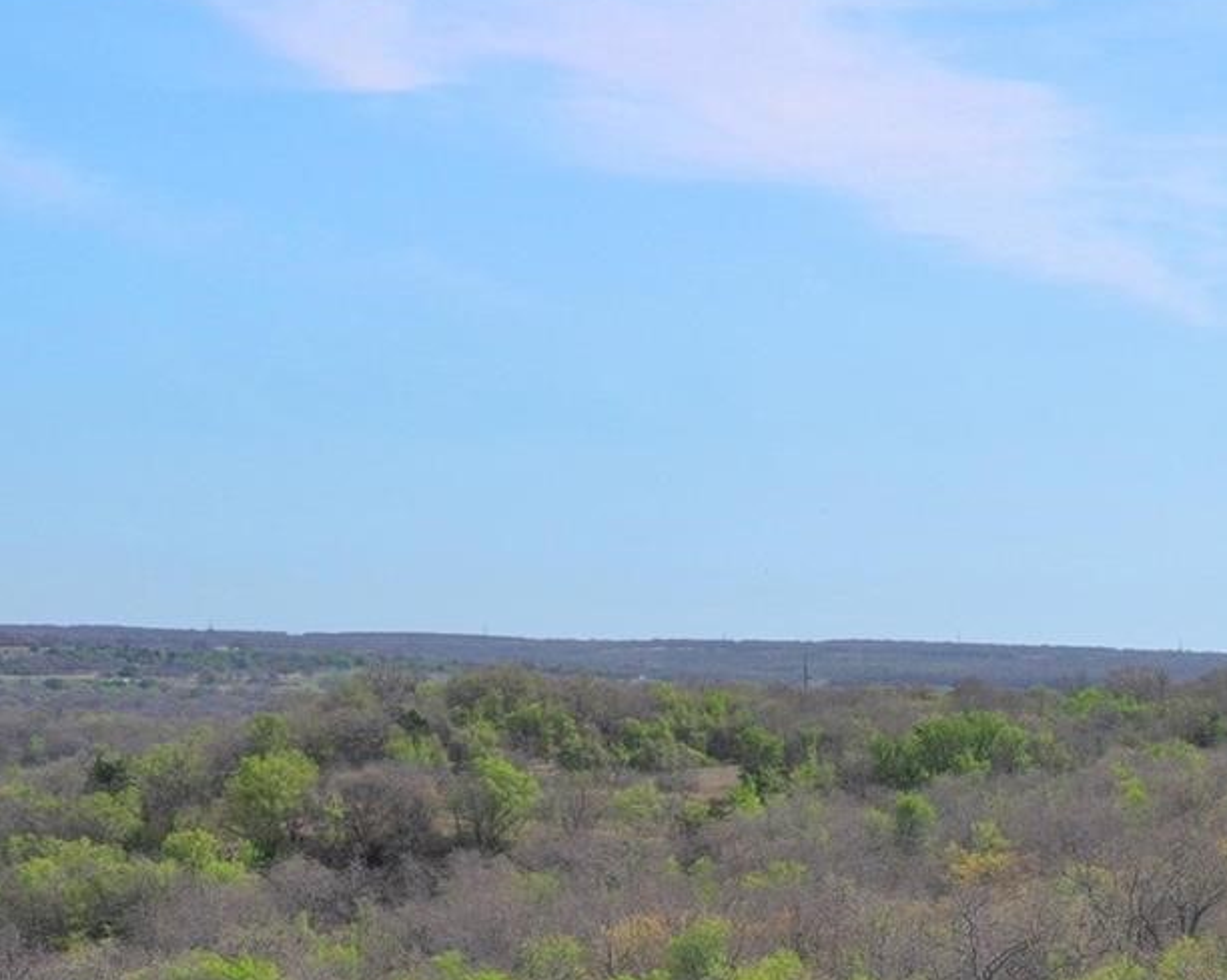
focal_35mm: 88
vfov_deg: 16.3
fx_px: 3194
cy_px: 1342
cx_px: 1666
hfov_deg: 19.7
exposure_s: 1/500
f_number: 5.6
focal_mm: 10.26
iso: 100
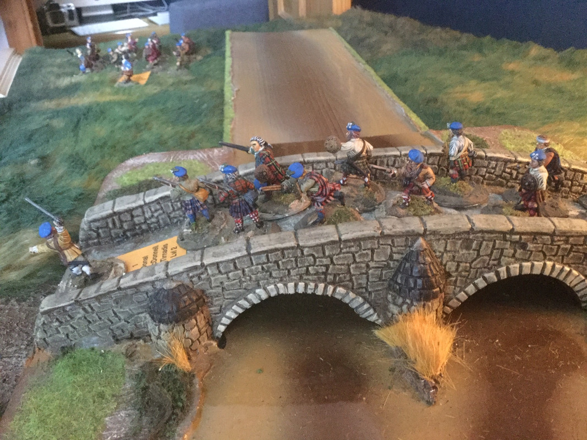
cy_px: 220
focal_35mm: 31
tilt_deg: -30.8
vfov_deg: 45.4
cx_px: 294
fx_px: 526
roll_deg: +3.1
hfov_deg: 58.4
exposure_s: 1/17
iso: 640
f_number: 2.4
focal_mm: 3.3
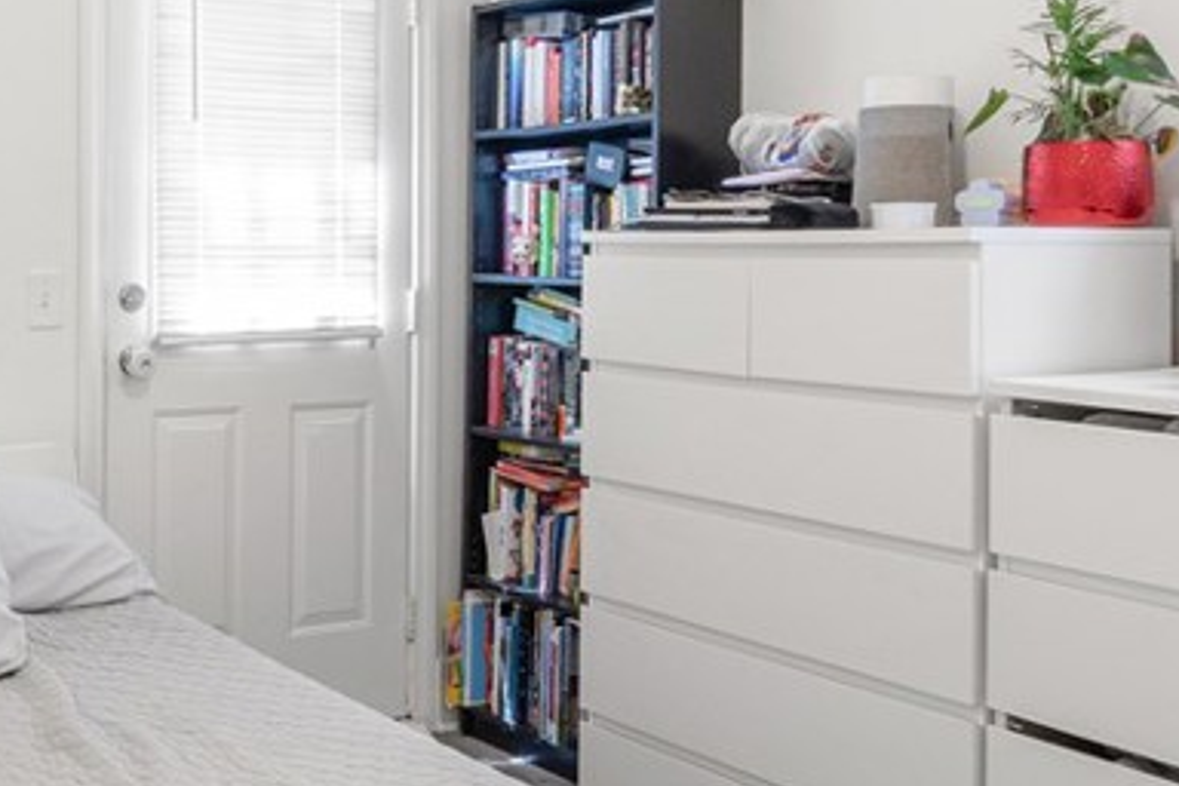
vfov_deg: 33.2
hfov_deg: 45.5
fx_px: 1310
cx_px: 203
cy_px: 292
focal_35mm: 40
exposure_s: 1/2
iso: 320
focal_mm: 10
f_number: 7.1
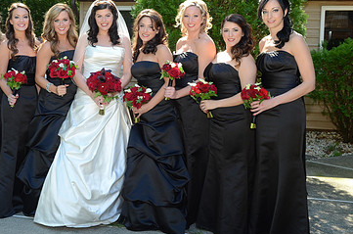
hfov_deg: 36.8
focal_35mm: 53
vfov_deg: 25.3
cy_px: 82
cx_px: 96
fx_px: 519
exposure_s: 1/125
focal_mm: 22
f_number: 6.3
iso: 500
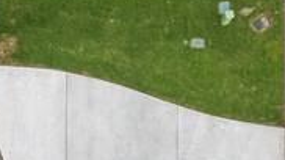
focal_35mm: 147
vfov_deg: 7.4
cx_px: -338
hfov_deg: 12.4
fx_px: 1110
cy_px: 455
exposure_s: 1/2000
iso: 120
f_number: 1.7
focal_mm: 6.72
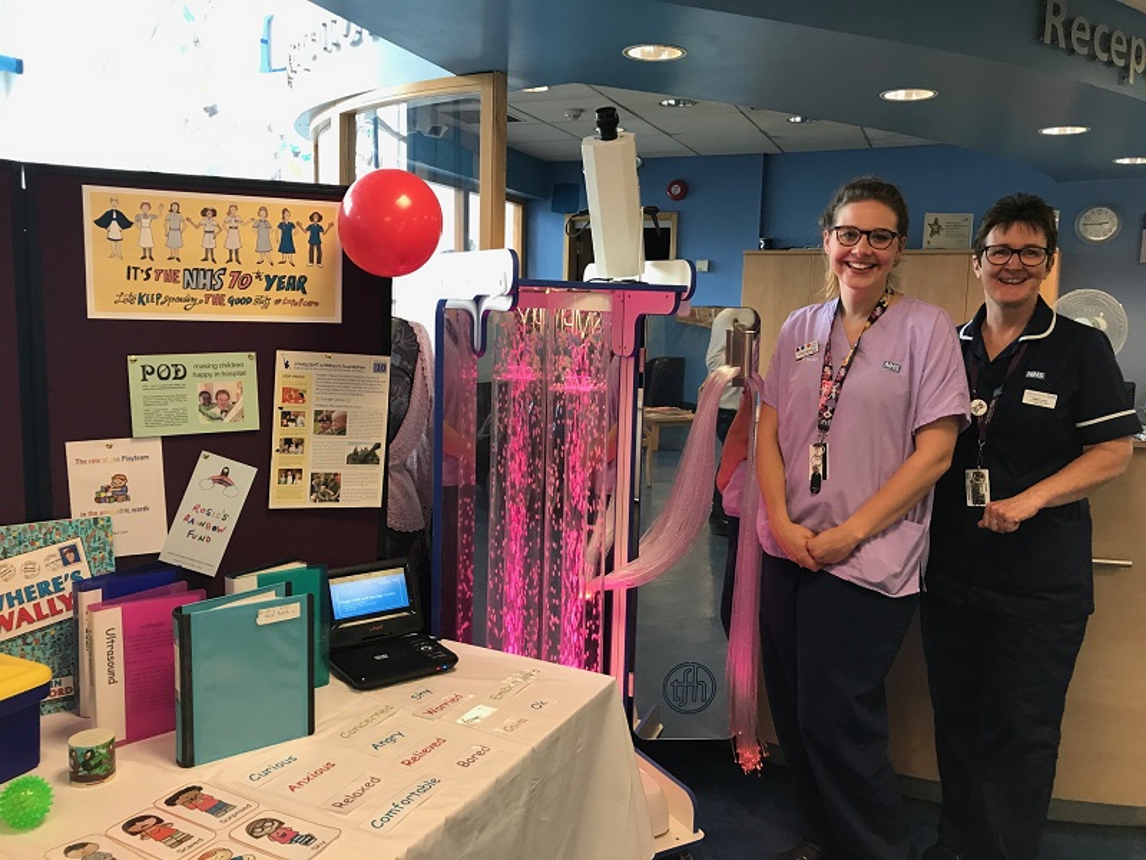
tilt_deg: -7.5
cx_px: 573
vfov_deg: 49.7
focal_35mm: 28
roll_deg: -1.7
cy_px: 430
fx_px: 927
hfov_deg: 63.4
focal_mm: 3.99
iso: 32
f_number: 1.8
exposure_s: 1/25
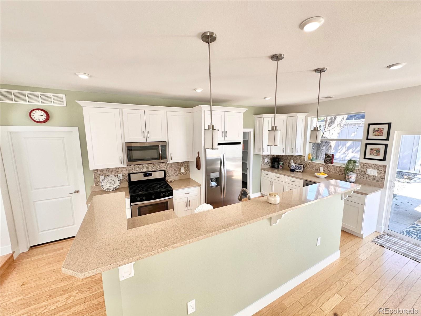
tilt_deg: -7.5
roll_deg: +0.3
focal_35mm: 14
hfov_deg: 102.1
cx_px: 210
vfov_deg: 85.7
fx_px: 170
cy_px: 158
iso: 80
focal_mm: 2.22
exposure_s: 1/120
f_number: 2.2
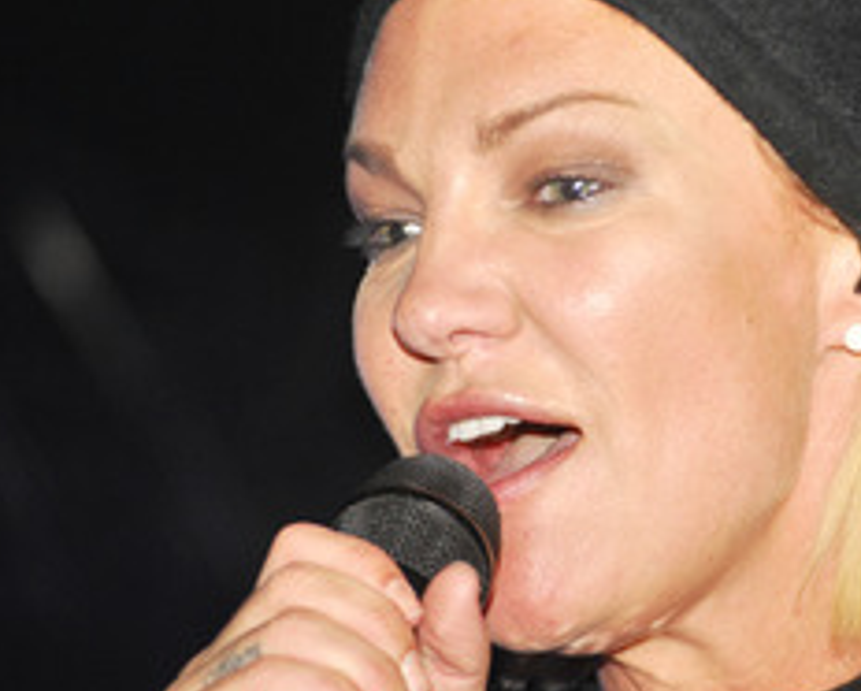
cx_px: 596
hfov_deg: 6.8
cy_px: 405
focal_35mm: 286
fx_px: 7292
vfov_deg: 5.4
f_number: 4.8
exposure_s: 1/200
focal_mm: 105
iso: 400
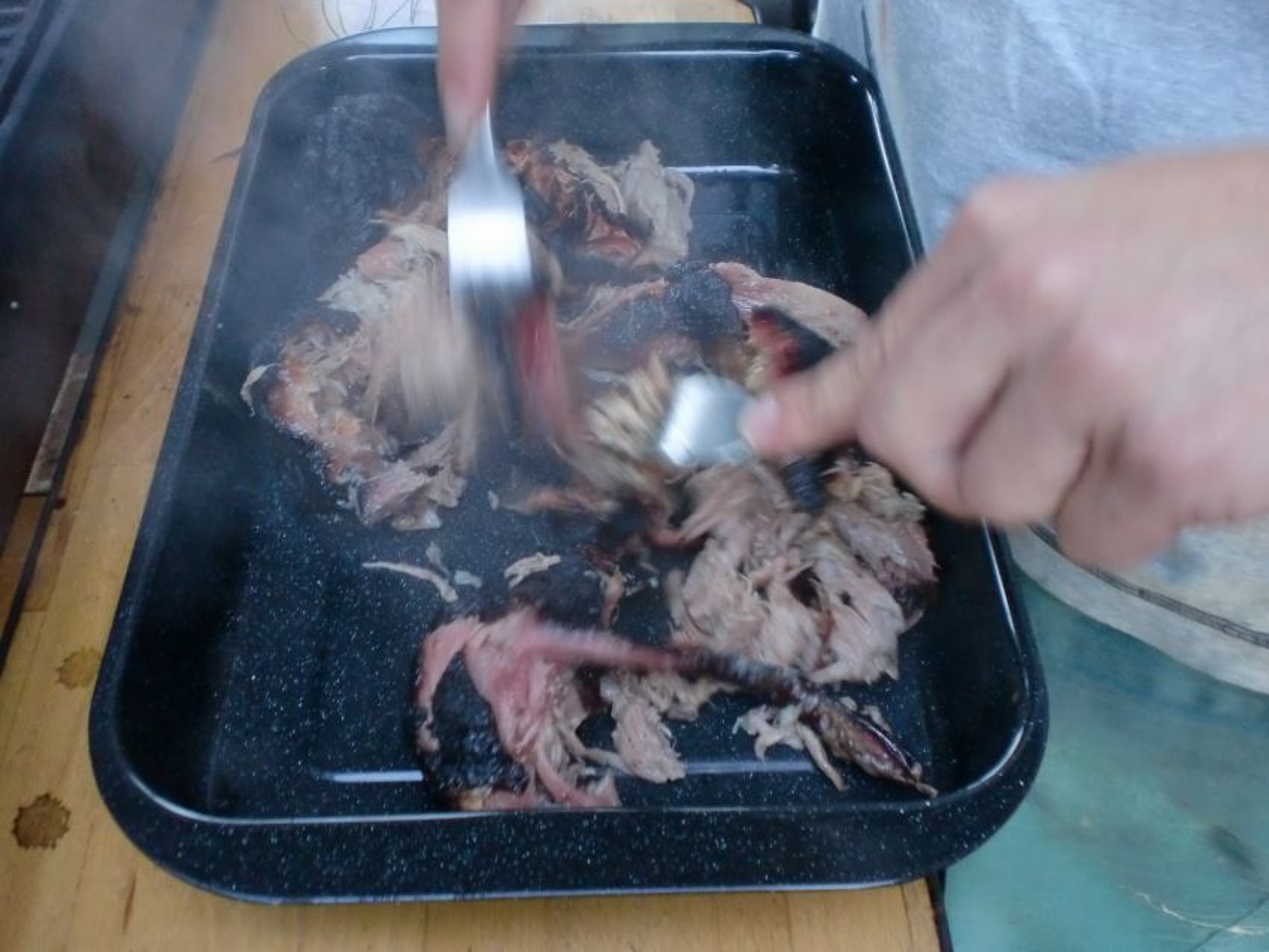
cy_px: 476
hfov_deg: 52.6
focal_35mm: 35
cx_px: 634
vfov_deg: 40.7
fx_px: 1283
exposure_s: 1/25
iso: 400
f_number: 3.1
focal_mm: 6.3
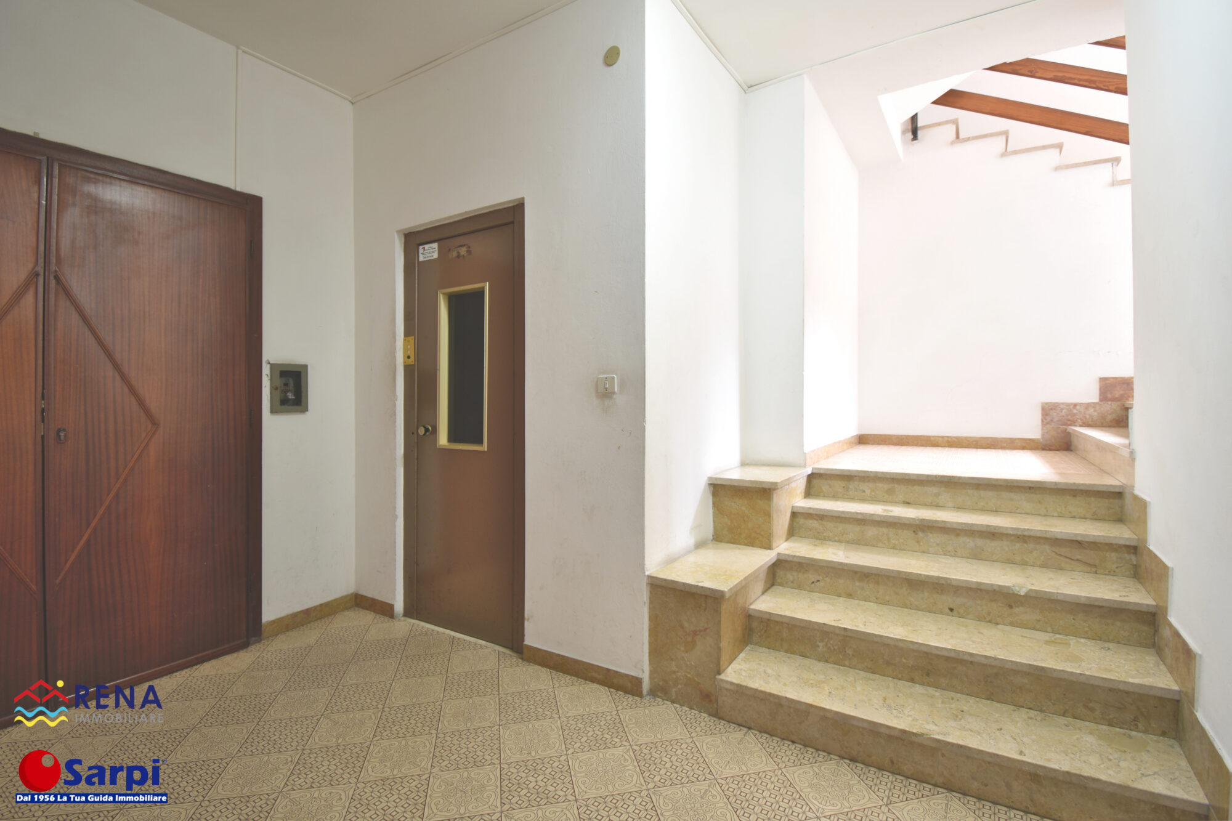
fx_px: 513
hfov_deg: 100.4
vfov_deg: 77.3
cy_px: 410
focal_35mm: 15
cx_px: 616
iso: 100
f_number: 4.5
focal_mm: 10
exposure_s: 1/1.3
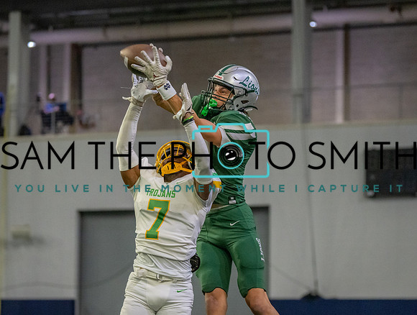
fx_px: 1729
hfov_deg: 13.7
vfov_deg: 10.4
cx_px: 202
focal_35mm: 143
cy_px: 180
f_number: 2.8
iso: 5000
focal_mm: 100
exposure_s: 1/1000
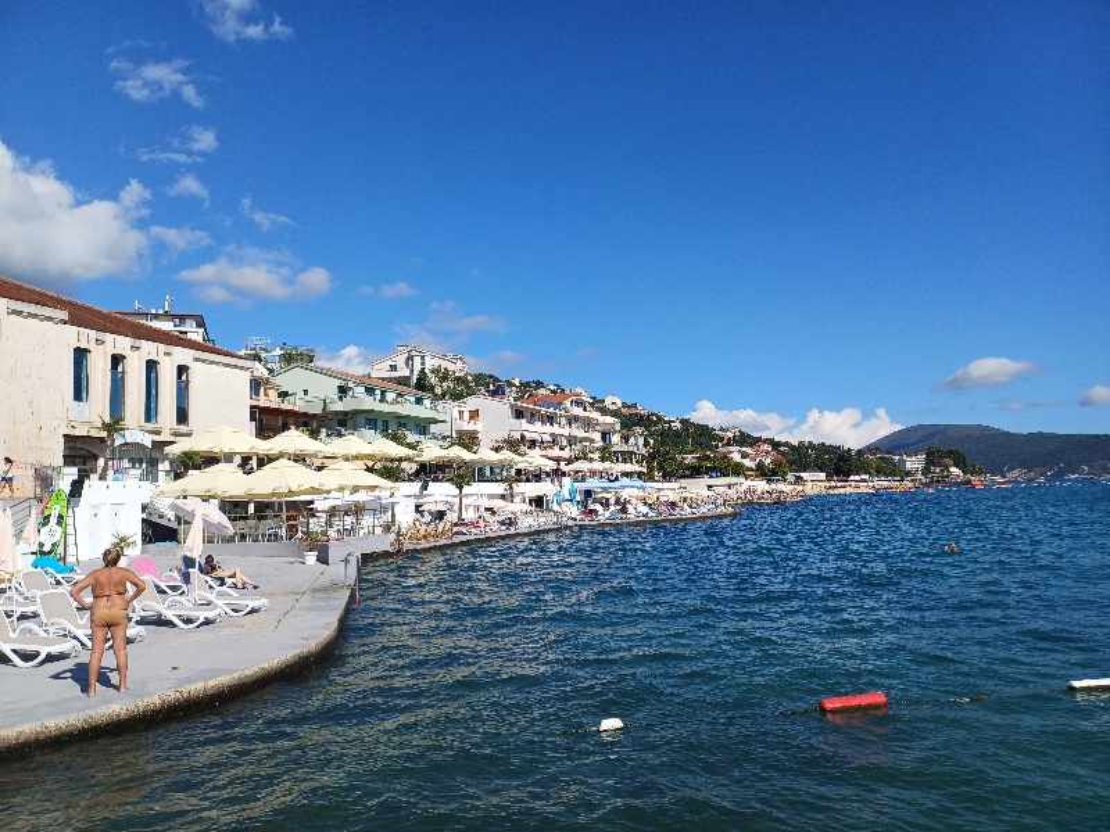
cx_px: 555
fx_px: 802
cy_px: 416
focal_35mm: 25
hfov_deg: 69.4
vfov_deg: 54.9
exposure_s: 1/2500
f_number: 1.8
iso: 50
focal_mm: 4.65
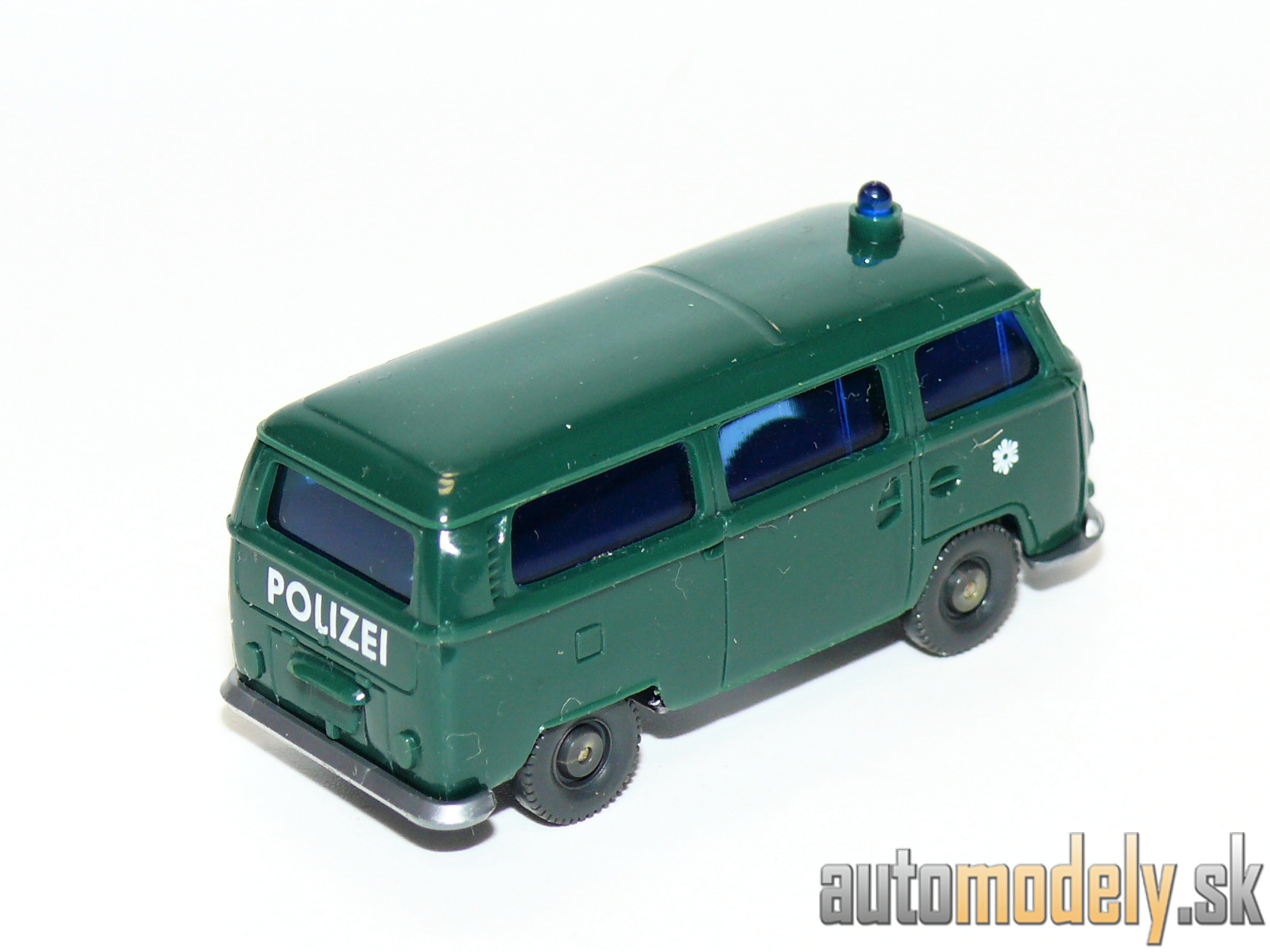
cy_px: 476
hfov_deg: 12.7
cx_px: 636
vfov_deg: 9.5
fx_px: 5723
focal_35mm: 156
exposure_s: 1/30
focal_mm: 18.3
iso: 100
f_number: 4
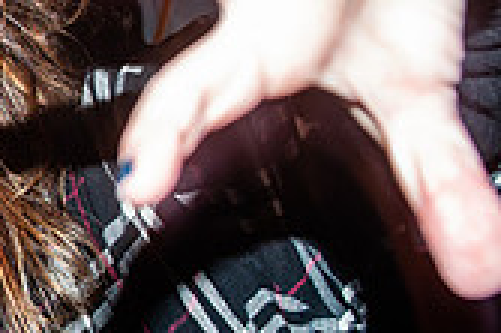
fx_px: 1432
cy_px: 204
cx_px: -343
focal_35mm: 103
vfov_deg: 13.3
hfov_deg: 17.0
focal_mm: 28
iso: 200
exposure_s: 1/2
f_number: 5
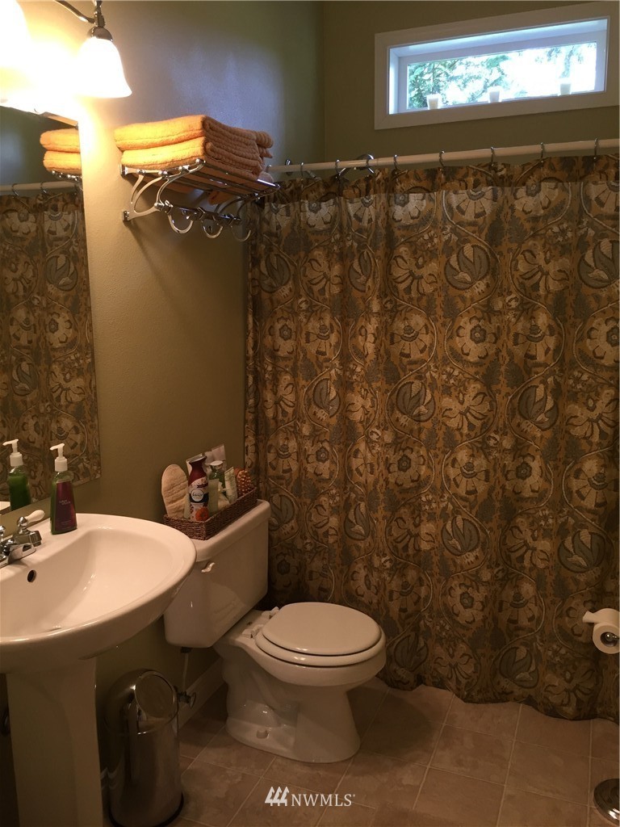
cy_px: 414
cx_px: 310
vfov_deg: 61.7
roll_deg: +0.8
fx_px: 693
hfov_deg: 48.2
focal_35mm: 29
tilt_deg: -8.6
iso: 64
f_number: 2.2
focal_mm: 4.15
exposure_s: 1/30
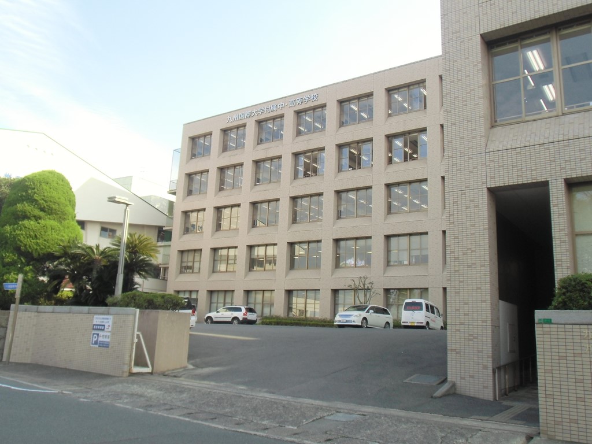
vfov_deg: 46.8
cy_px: 222
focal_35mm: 30
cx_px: 296
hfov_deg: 60.0
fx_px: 513
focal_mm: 5.36
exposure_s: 1/200
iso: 64
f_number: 3.5
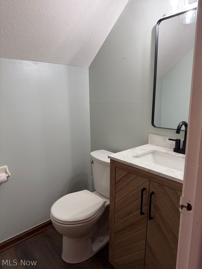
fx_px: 187
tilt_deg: -11.2
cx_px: 101
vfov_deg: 71.6
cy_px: 134
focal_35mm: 24
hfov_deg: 56.8
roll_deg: -0.3
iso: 160
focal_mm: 6.76
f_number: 1.78
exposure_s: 1/120
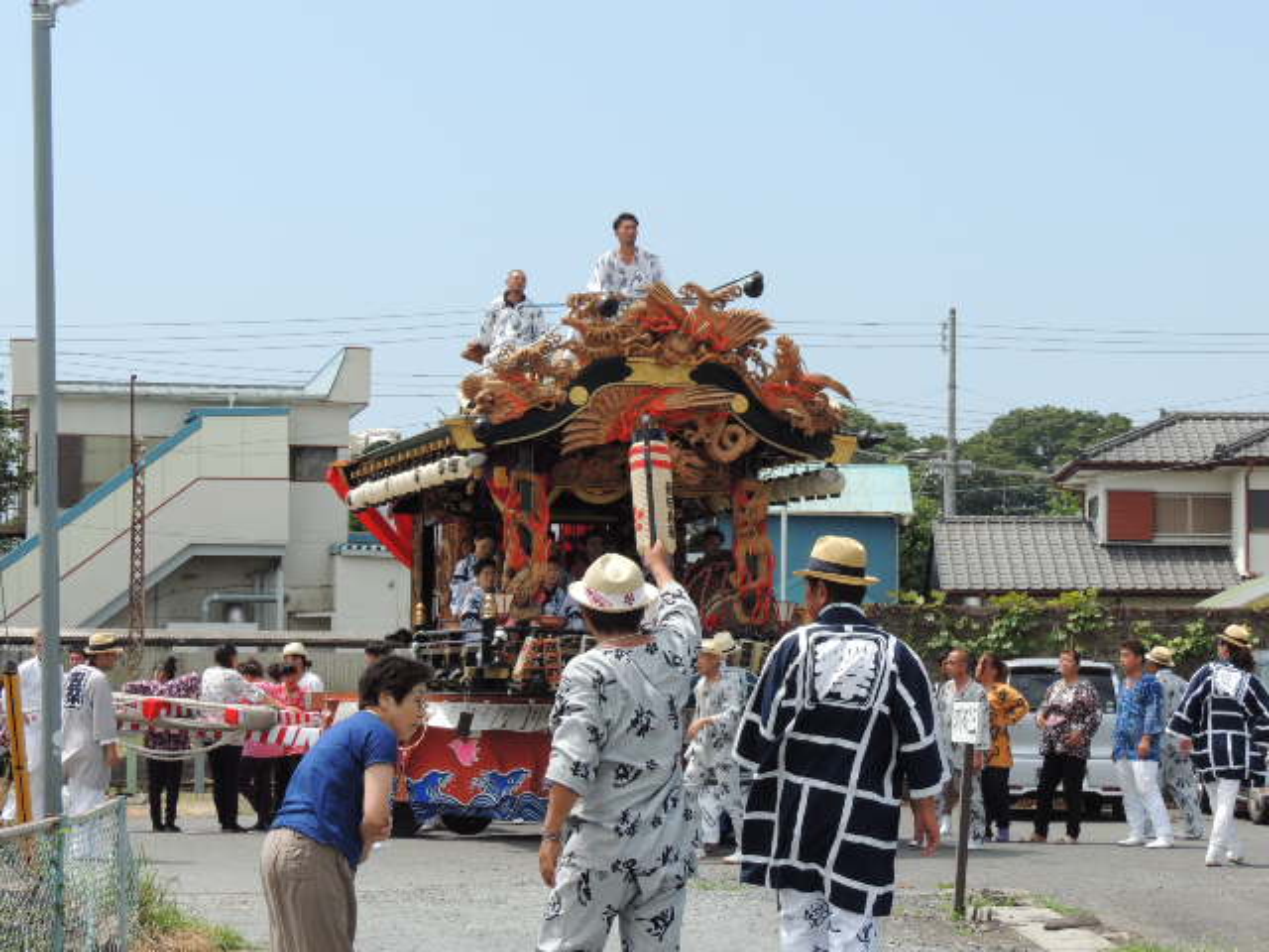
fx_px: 3299
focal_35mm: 90
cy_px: 476
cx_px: 634
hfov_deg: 21.8
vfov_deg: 16.4
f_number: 5.1
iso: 100
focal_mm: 16
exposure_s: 1/400
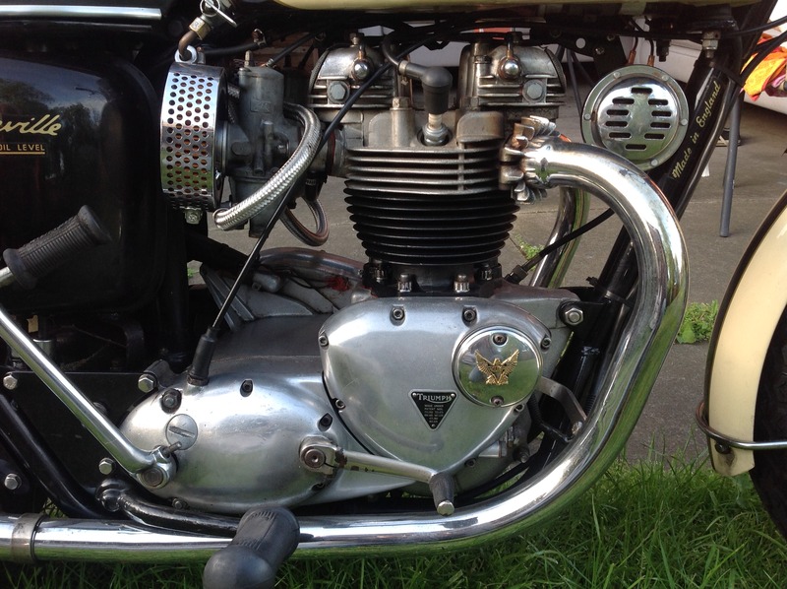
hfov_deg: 52.7
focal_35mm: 35
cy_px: 294
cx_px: 394
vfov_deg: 40.6
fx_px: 795
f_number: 2.4
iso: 64
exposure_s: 1/120
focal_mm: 4.28
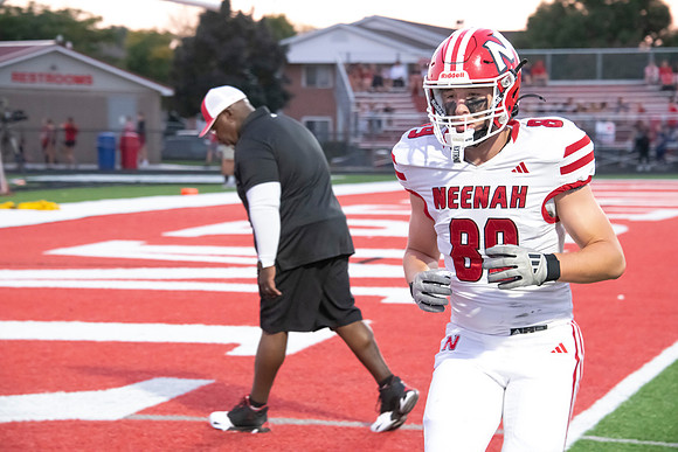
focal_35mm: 125
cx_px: 339
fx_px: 2355
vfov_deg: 11.0
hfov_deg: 16.4
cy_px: 226
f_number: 7.1
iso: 10000
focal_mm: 125
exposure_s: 1/250
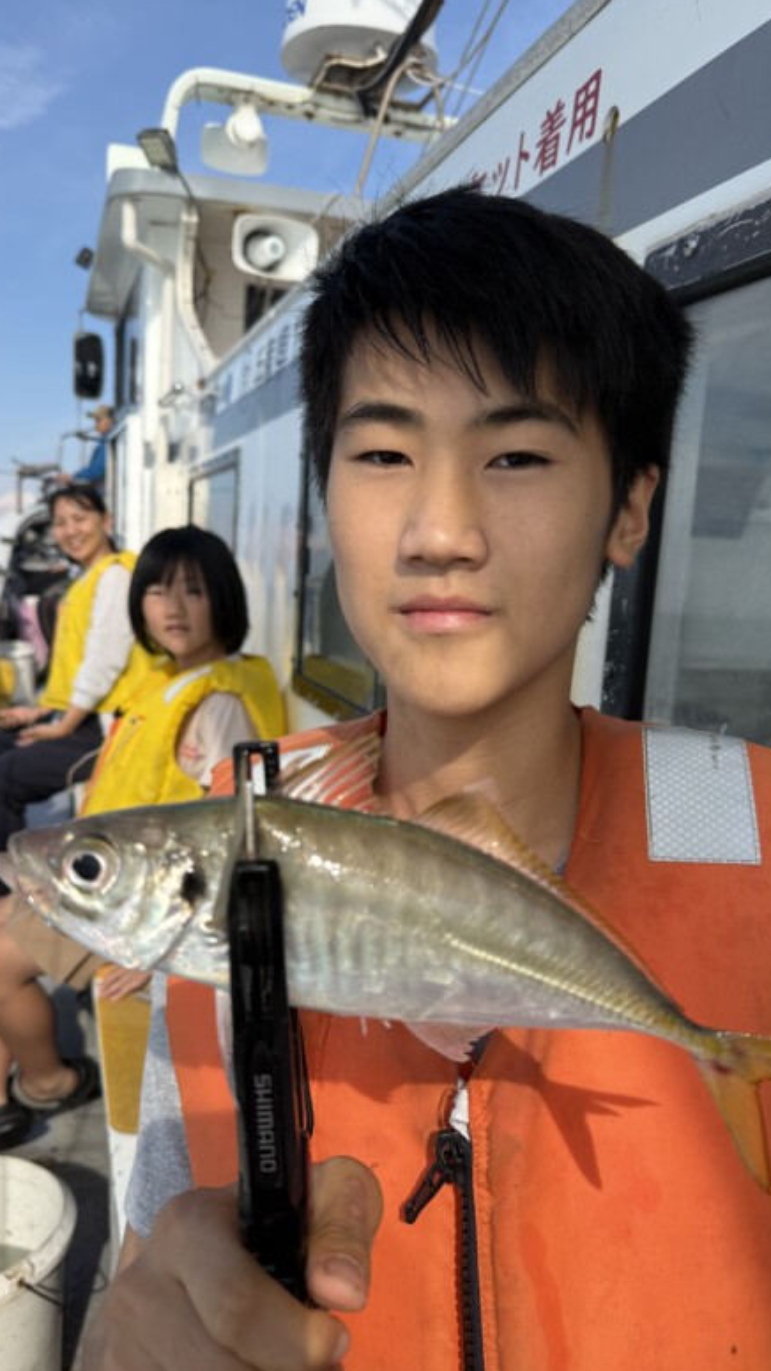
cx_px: 394
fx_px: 981
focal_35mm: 27
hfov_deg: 42.9
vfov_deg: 69.8
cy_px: 701
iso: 80
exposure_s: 1/2611
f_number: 1.78
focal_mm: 6.76
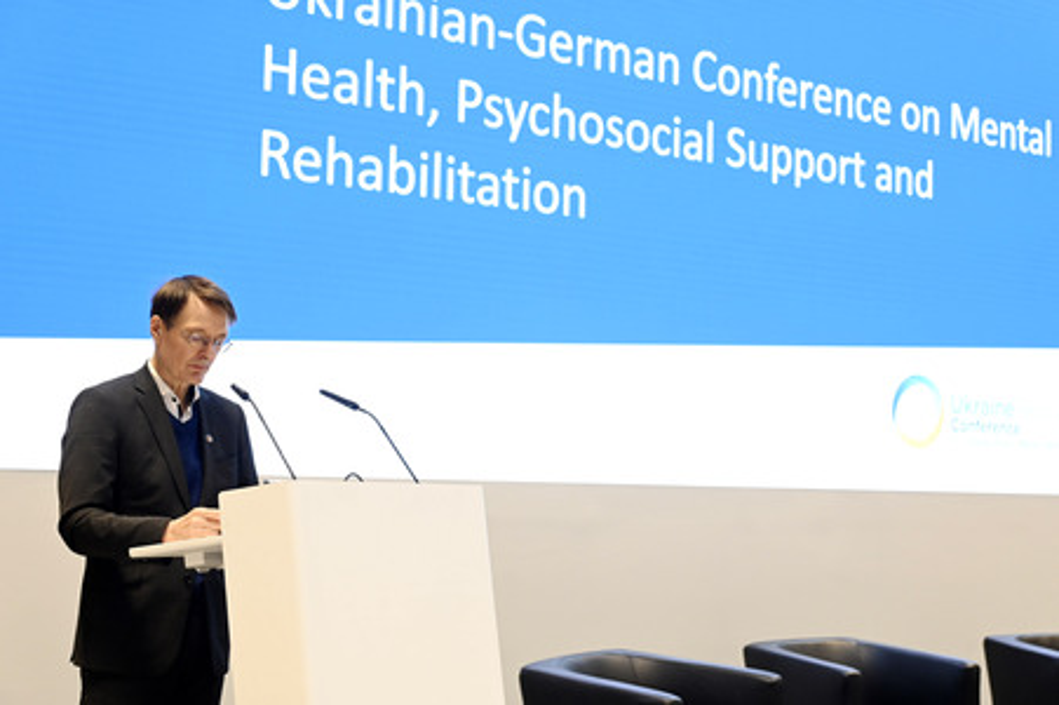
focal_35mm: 52
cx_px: 530
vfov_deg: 26.0
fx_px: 1529
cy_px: 352
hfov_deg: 38.2
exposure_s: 1/125
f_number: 5
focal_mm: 52
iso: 1600
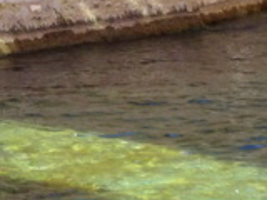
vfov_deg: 7.0
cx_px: -27
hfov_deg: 9.8
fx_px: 1543
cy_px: -268
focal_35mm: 200
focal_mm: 6.8
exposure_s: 1/320
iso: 80
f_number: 4
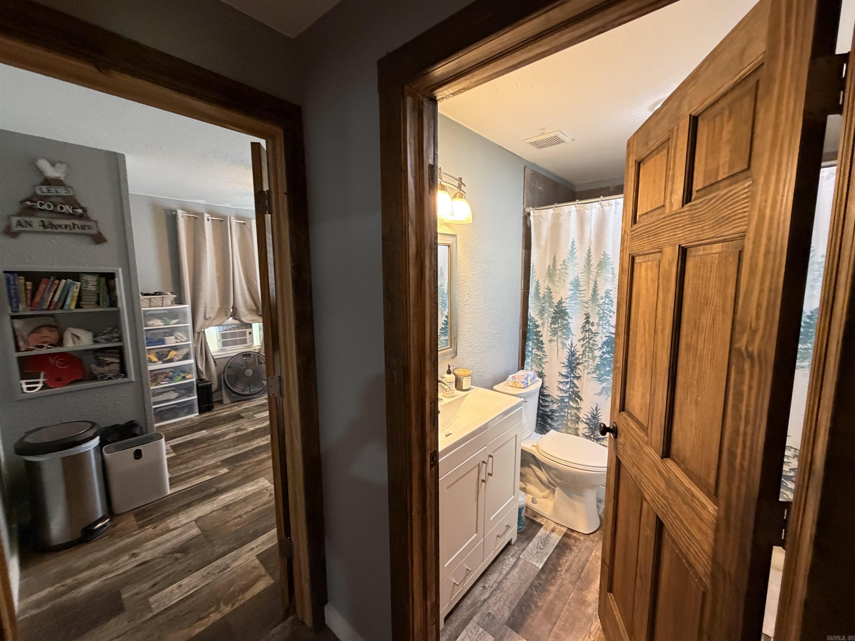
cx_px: 428
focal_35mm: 14
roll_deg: -0.2
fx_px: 346
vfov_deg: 85.7
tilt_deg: -8.2
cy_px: 320
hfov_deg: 102.1
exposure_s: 1/60
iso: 400
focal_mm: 2.22
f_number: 2.2
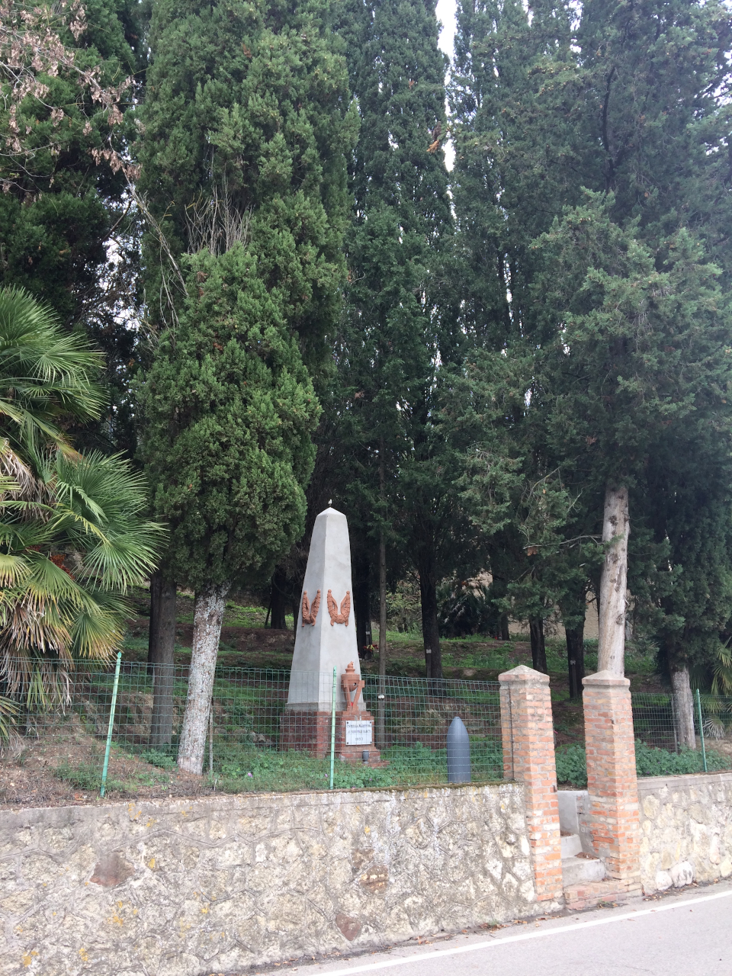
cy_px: 488
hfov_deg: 48.2
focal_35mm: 29
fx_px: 818
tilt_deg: +16.1
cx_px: 366
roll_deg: +1.0
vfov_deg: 61.7
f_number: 2.2
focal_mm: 4.15
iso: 32
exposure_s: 1/175
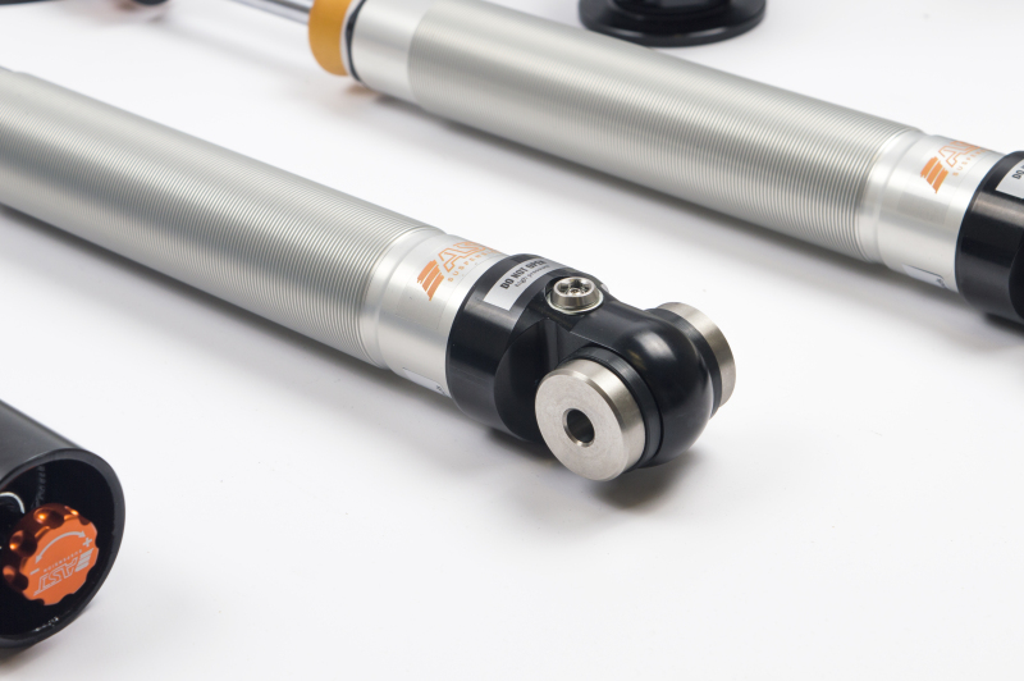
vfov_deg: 16.5
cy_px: 340
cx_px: 512
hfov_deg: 24.6
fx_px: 2345
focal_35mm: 82
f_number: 9
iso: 100
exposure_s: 1/15
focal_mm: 55
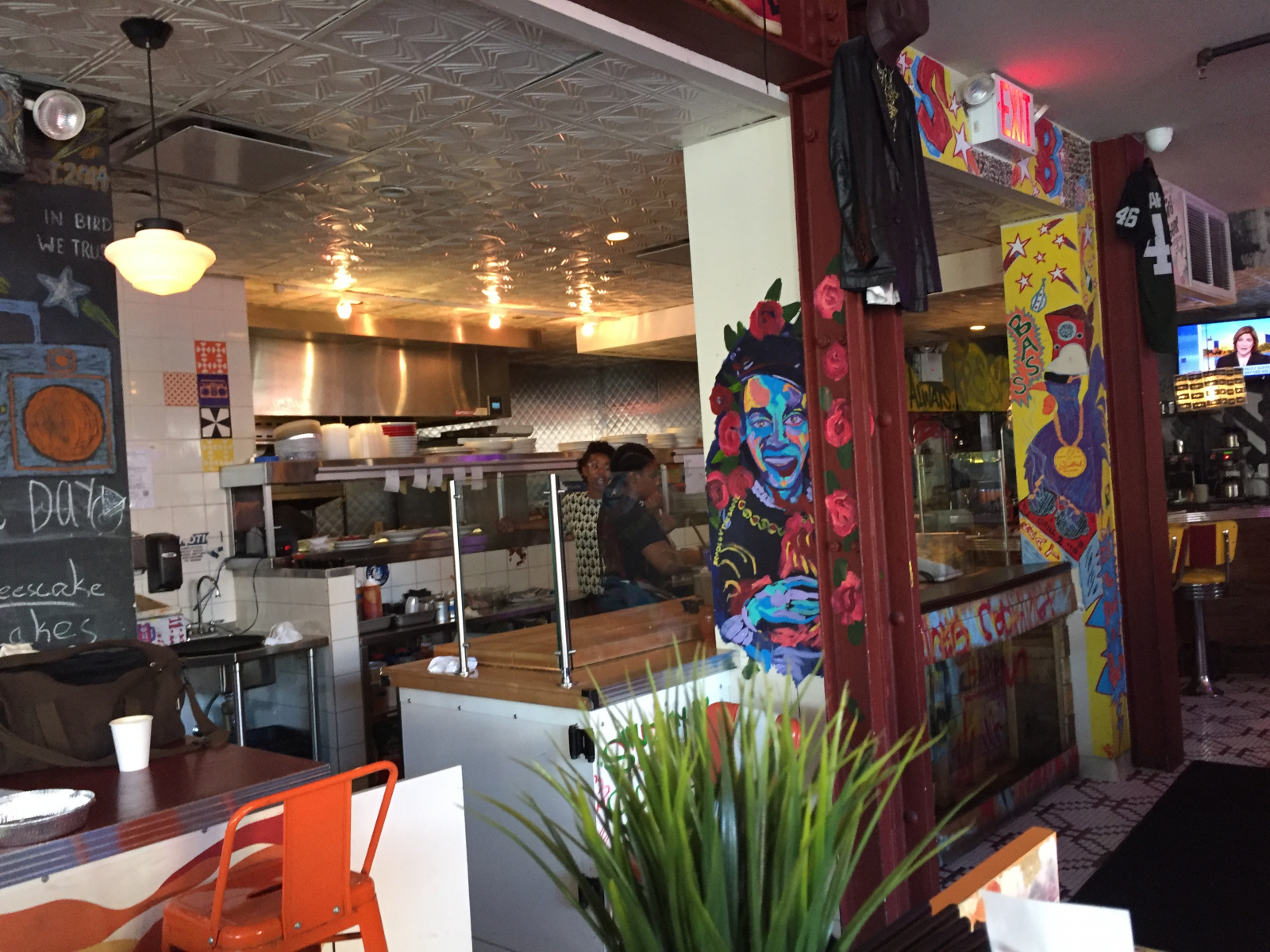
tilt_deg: +1.3
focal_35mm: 29
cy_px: 476
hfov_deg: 61.7
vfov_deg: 48.2
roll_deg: +3.7
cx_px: 635
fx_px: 1064
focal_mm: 4.15
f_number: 2.2
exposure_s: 1/30
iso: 200
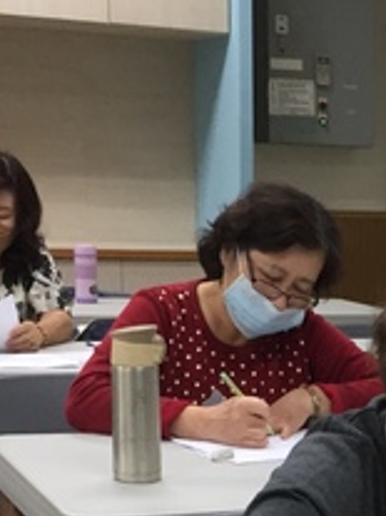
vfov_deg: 19.1
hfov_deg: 14.5
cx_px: 501
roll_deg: -3.3
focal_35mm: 98
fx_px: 1459
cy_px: 585
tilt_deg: -16.2
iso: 50
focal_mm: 4.15
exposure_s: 1/30
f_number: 2.2
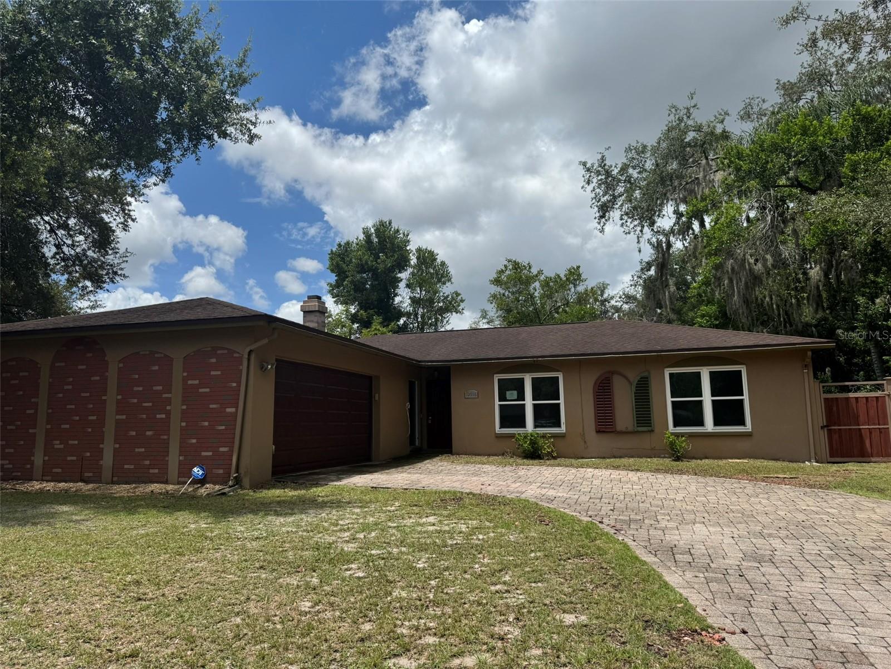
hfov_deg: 71.6
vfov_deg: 56.8
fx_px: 618
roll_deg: +0.6
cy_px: 334
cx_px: 446
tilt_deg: +8.0
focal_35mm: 24
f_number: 1.78
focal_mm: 6.76
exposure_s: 1/7937
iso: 80
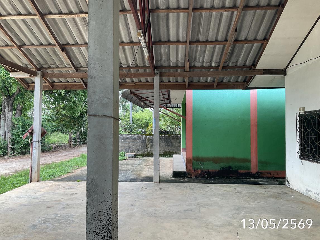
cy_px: 120
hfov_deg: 61.7
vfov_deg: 48.2
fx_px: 268
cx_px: 160
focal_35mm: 29
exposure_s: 1/120
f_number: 1.8
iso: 25
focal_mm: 3
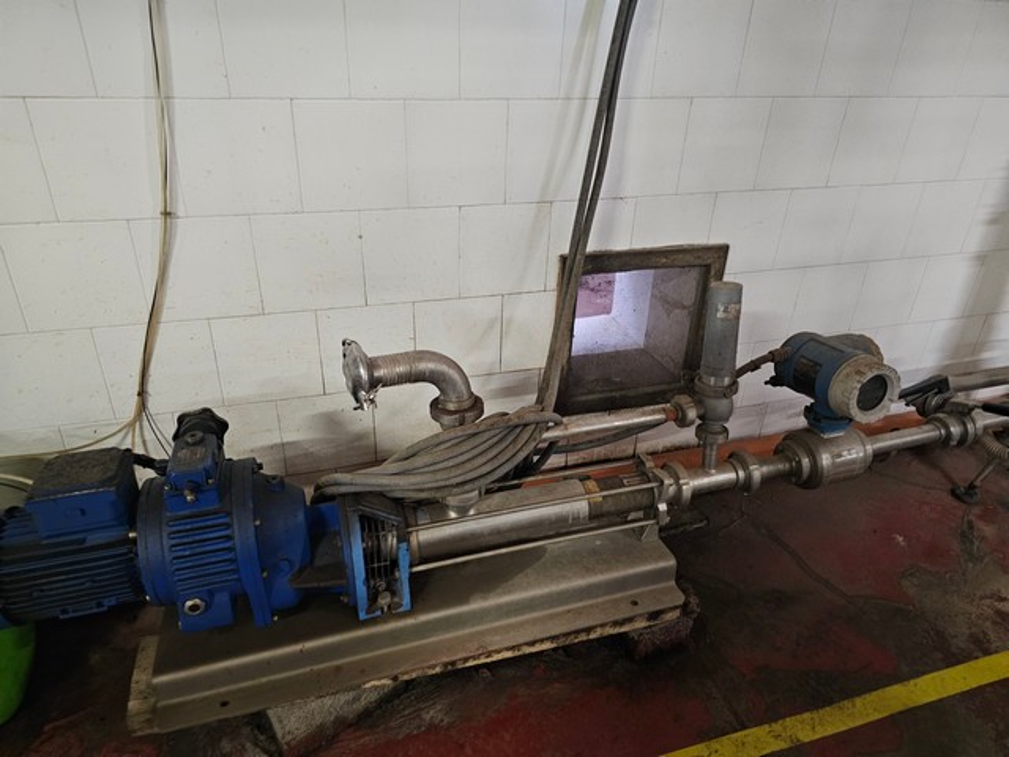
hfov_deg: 73.9
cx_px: 504
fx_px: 670
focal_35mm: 23
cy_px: 378
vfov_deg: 58.9
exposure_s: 1/25
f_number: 1.7
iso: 800
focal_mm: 6.3
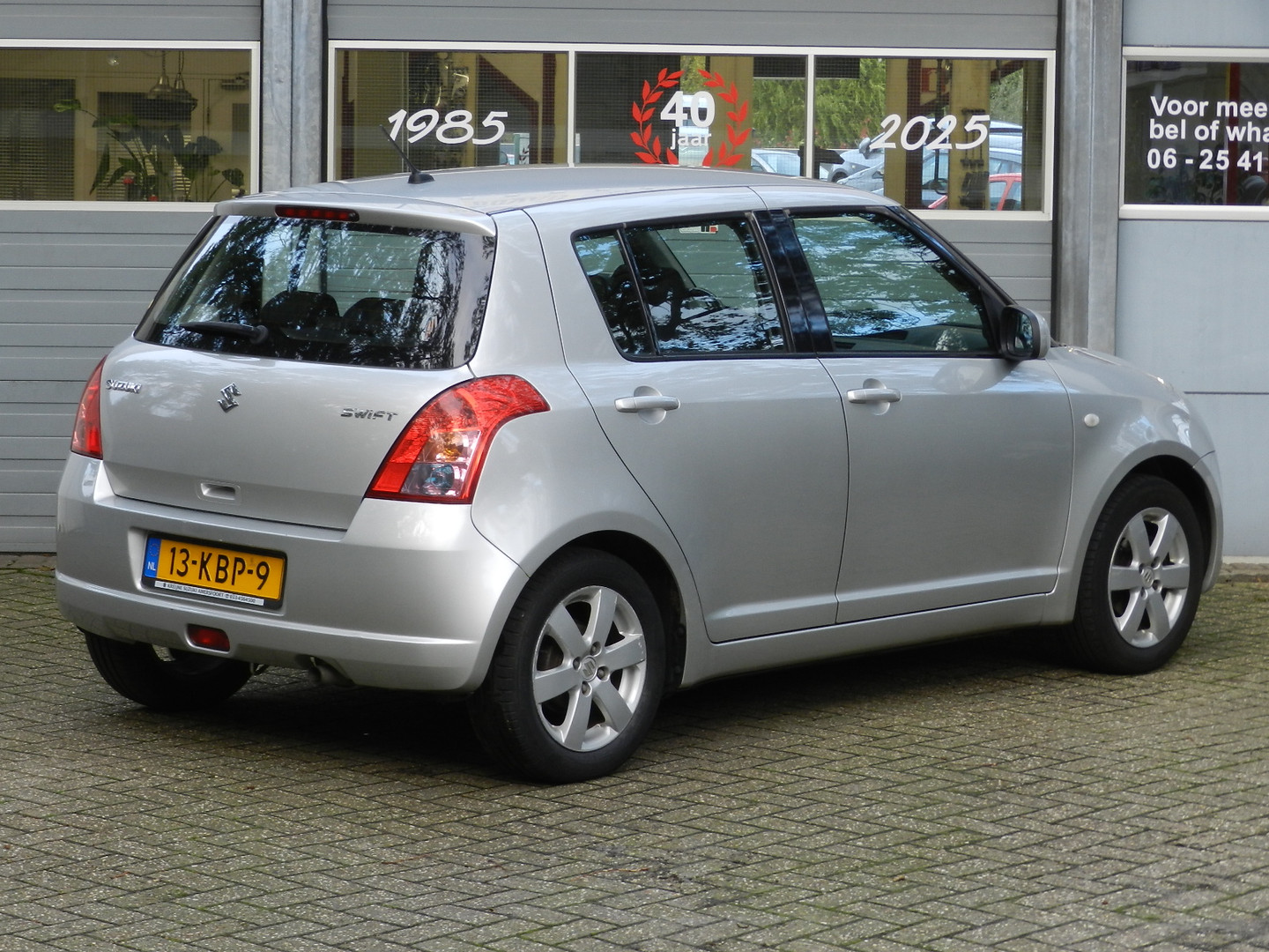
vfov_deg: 14.8
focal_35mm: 100
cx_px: 634
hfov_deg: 19.6
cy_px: 476
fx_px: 3666
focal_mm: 17.7
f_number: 4.6
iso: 160
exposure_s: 1/30
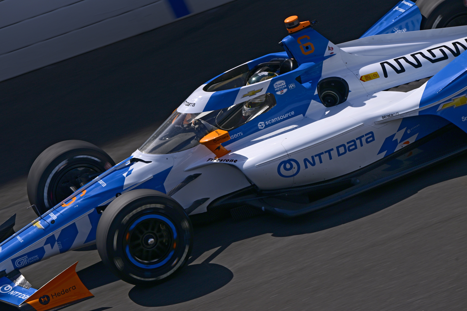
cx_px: 234
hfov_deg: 4.1
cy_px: 156
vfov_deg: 2.7
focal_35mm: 500
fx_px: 6486
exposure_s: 1/1600
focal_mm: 500
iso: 250
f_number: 9
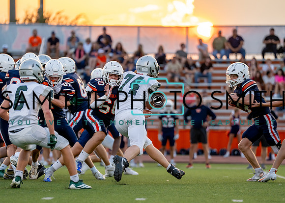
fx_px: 2125
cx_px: 120
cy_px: 112
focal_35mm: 263
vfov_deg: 5.5
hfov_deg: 7.7
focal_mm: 200
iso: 640
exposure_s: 1/1000
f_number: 2.8
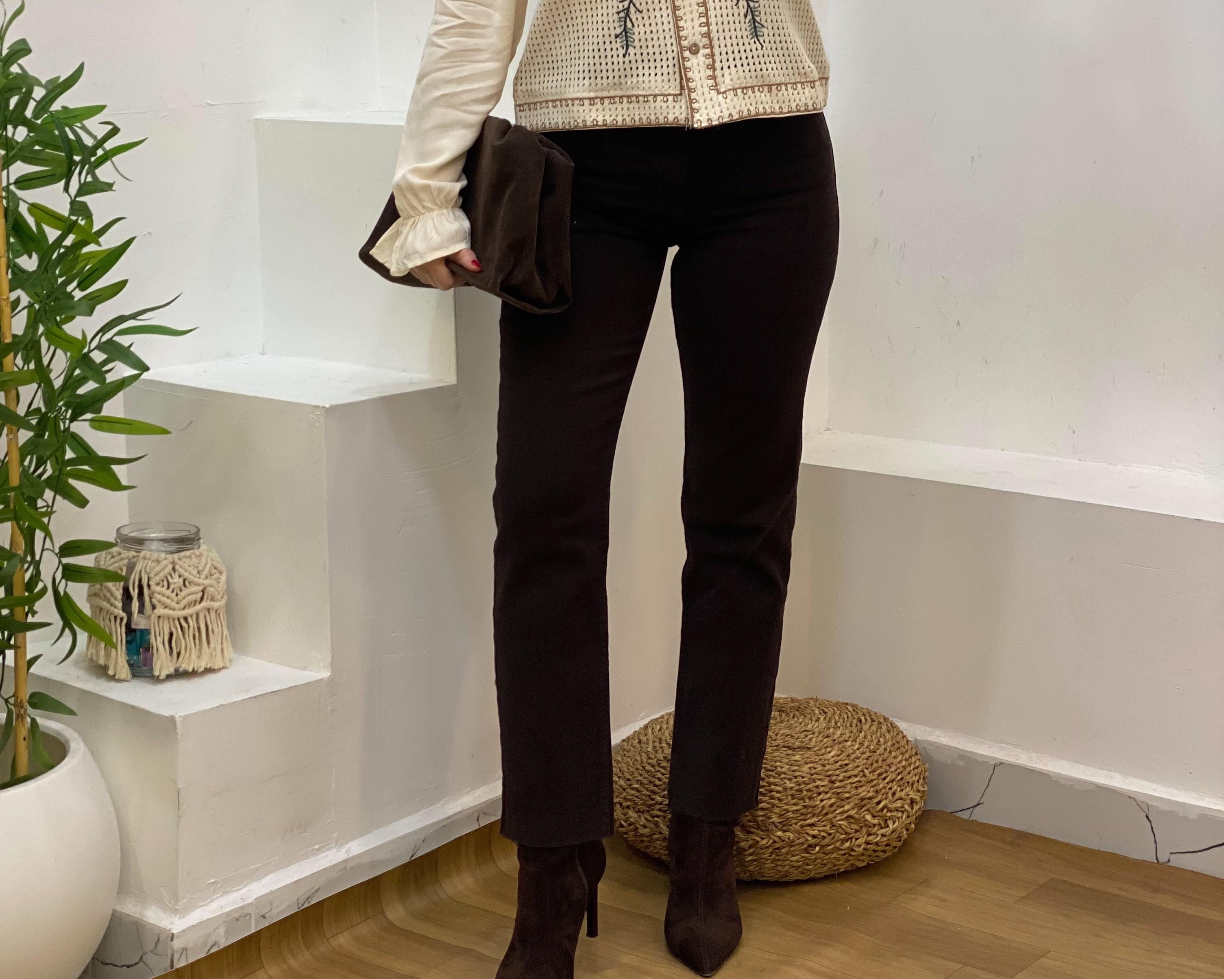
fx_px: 2463
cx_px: 610
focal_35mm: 68
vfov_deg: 22.2
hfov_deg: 27.9
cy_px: 224
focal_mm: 6
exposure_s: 1/100
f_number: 2
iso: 80
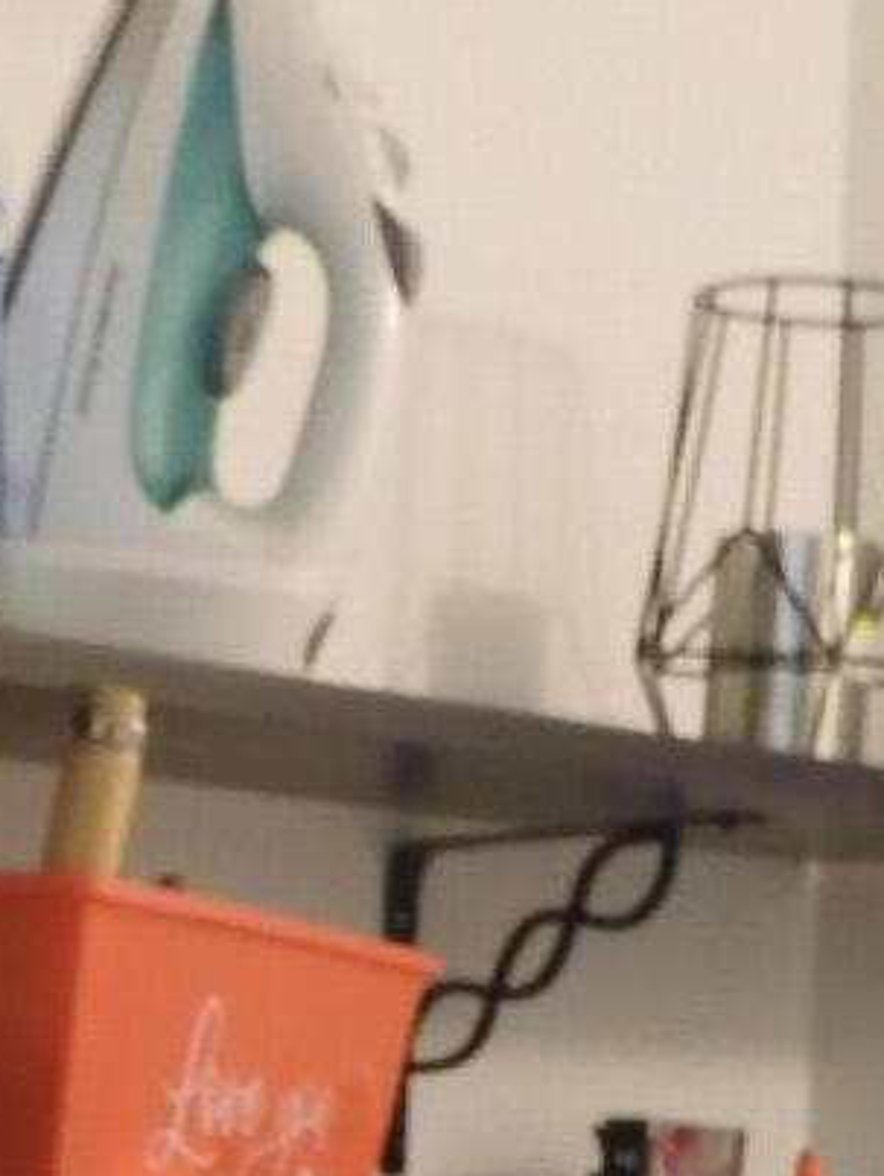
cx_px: 301
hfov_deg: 12.5
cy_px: 1973
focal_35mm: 119
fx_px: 4046
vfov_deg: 14.9
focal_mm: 4.3
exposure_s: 1/25
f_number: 3.4
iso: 400
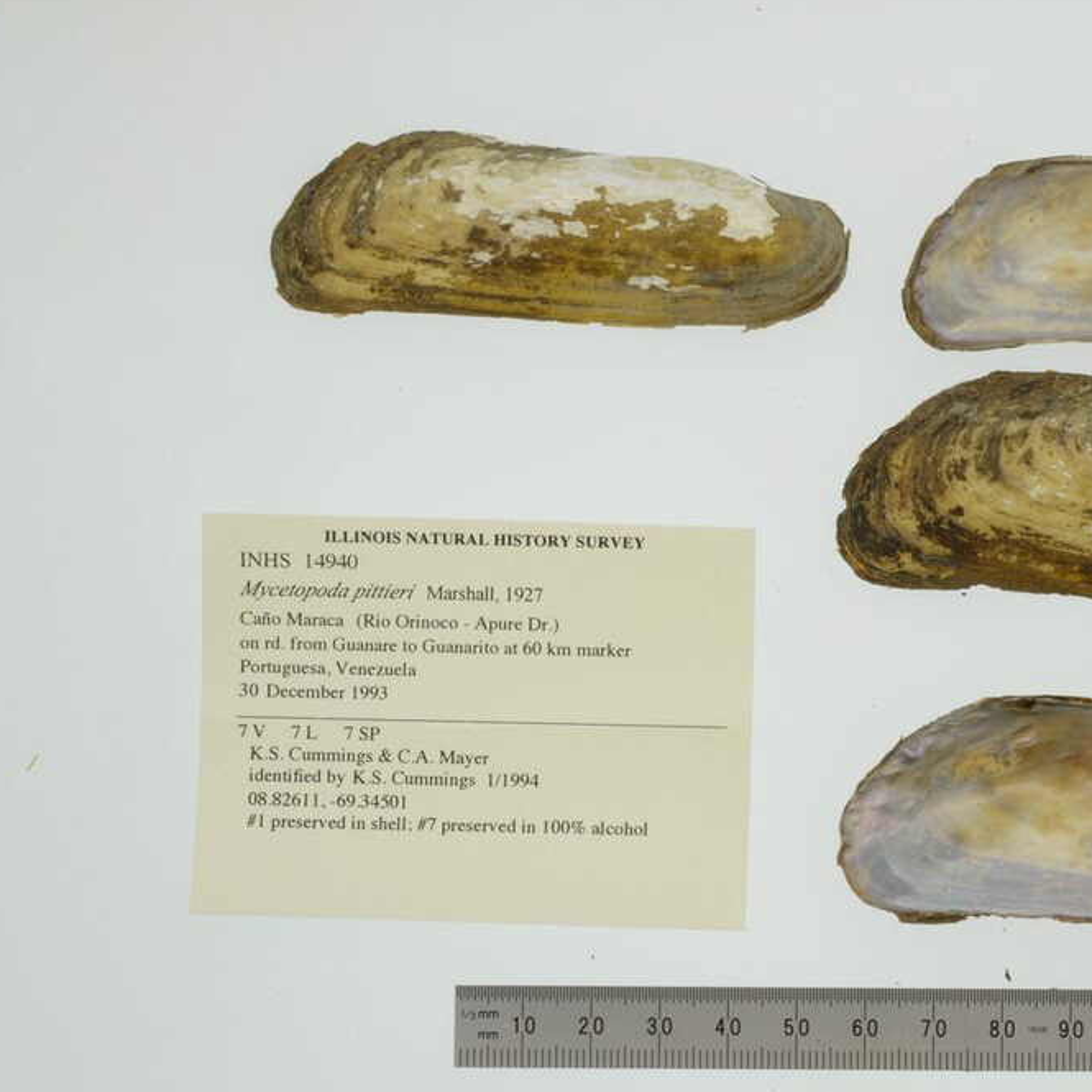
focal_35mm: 92
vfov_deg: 18.9
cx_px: 964
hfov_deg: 18.6
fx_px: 3284
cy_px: 646
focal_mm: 60
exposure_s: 1/10
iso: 100
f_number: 32
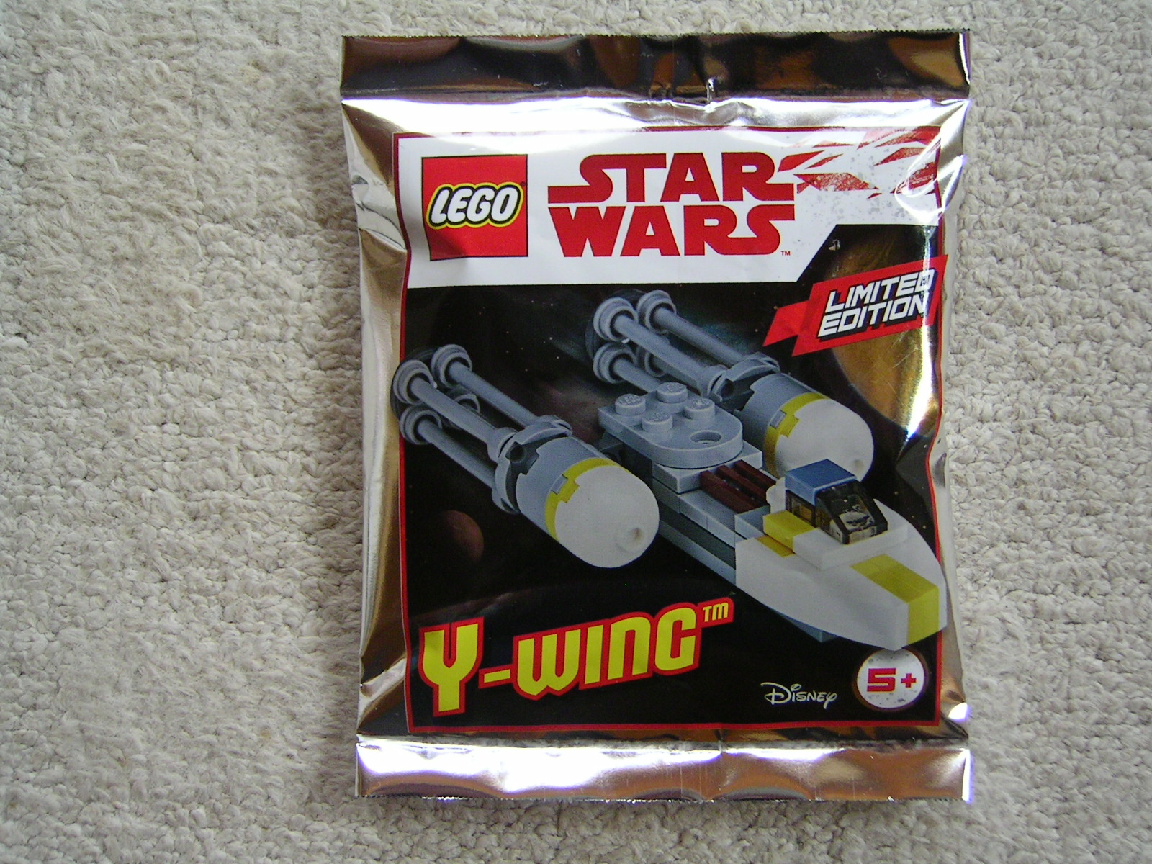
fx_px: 1198
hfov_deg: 51.4
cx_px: 576
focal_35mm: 36
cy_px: 432
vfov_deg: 39.7
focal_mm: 5.6
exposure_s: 1/22.7
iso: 100
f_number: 2.8
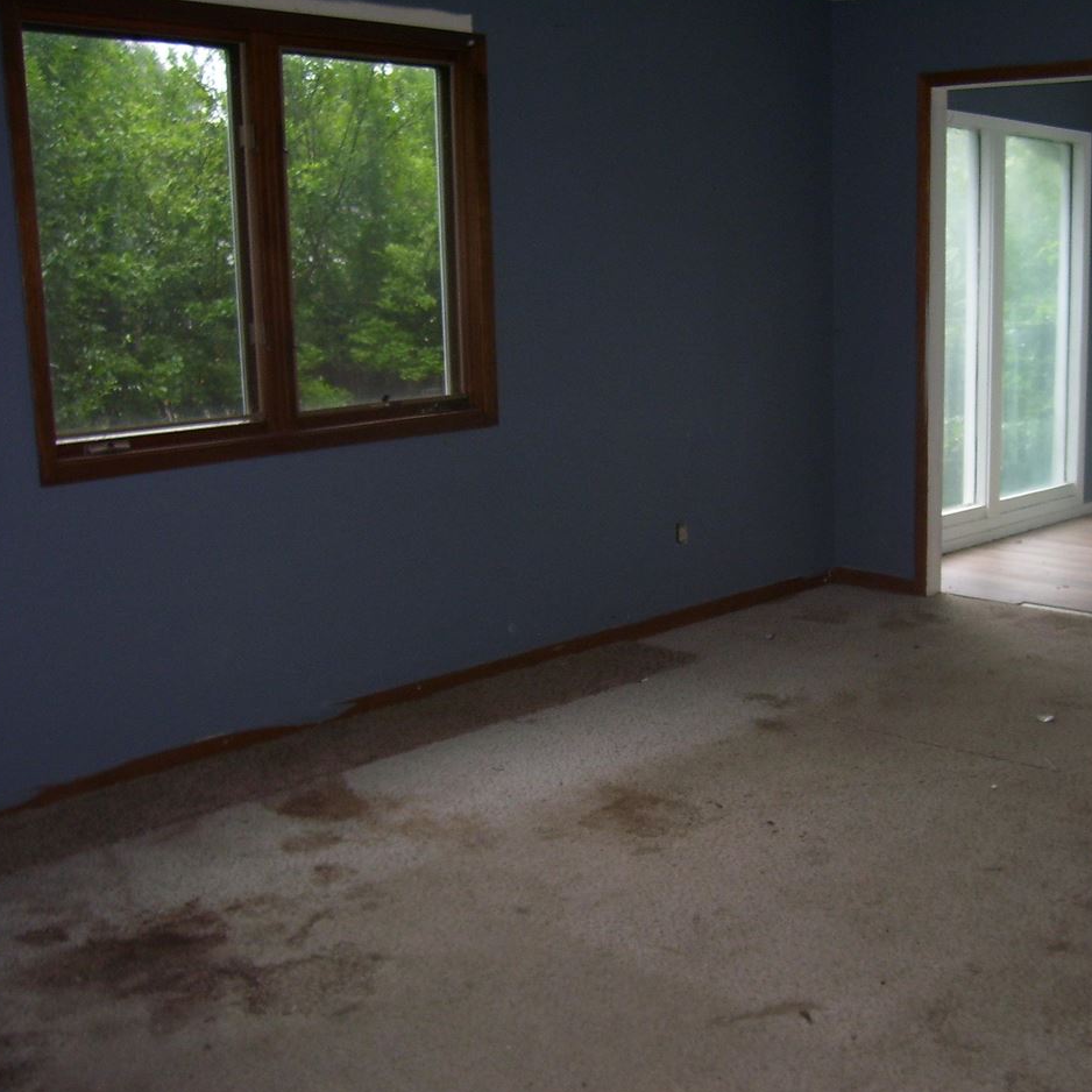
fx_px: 1463
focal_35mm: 41
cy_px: 548
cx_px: 730
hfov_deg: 40.4
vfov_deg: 40.9
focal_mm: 5.6
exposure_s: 1/60
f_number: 2.7
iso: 80
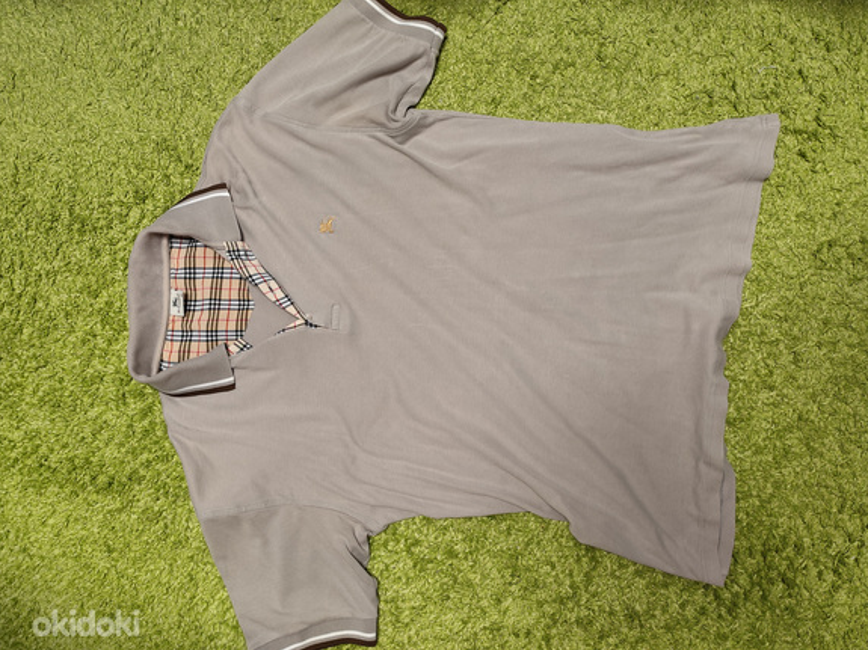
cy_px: 336
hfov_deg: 71.6
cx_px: 442
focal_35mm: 24
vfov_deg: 56.8
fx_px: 602
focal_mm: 6.14
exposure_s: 1/50
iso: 640
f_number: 1.65
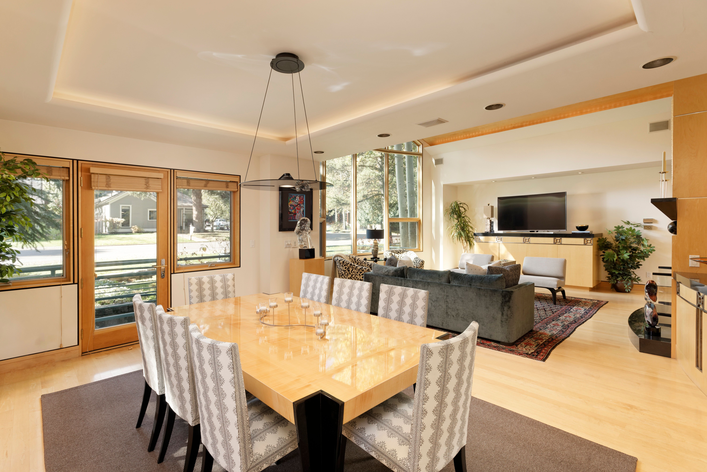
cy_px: 236
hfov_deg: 93.3
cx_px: 354
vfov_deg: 70.5
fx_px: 334
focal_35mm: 17
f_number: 7.1
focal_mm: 17
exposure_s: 1/25
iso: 400
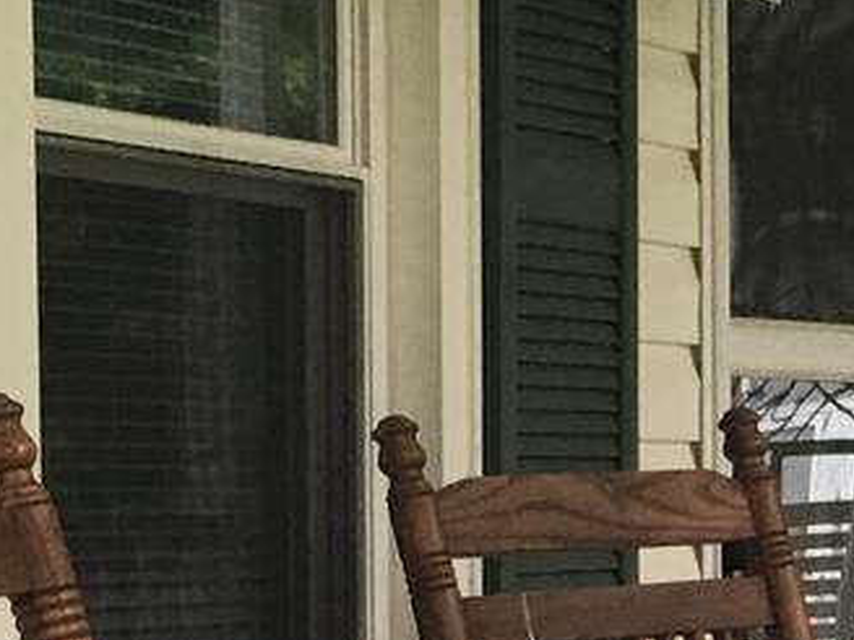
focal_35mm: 181
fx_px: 4465
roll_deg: -1.7
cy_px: 846
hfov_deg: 10.5
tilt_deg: -3.9
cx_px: 1359
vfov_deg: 8.1
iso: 25
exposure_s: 1/30
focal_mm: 4.15
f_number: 2.2
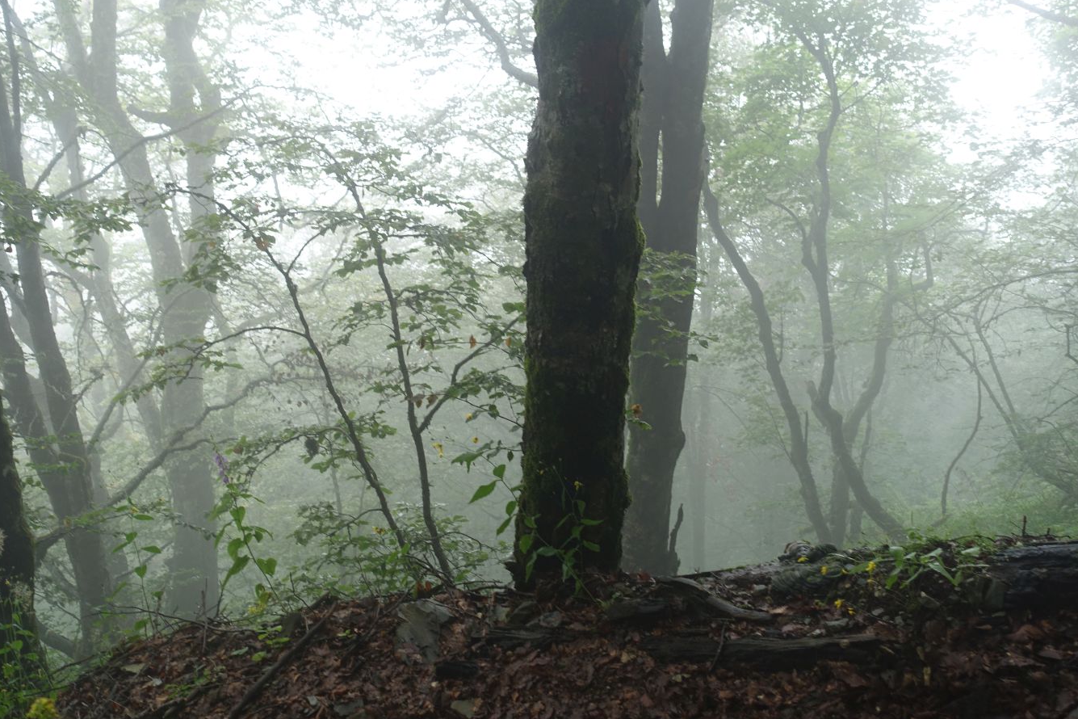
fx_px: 1258
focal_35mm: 42
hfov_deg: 46.4
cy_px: 352
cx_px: 536
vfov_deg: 31.9
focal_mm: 14.9
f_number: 3.2
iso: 125
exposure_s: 1/80
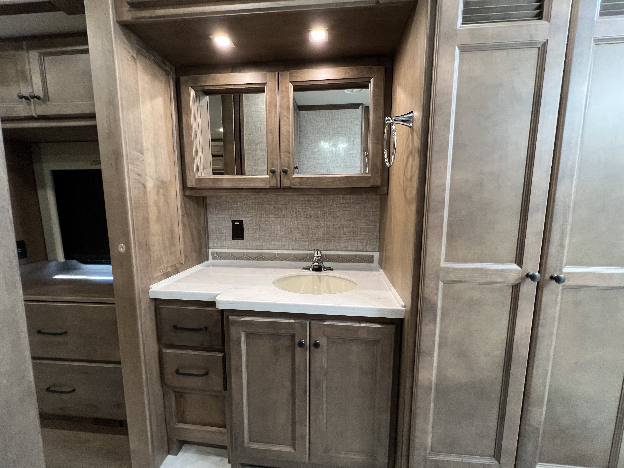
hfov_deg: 106.2
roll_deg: +0.0
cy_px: 234
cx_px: 312
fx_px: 234
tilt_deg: -6.0
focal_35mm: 13
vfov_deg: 89.9
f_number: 1.8
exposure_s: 1/65
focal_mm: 1.57
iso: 250
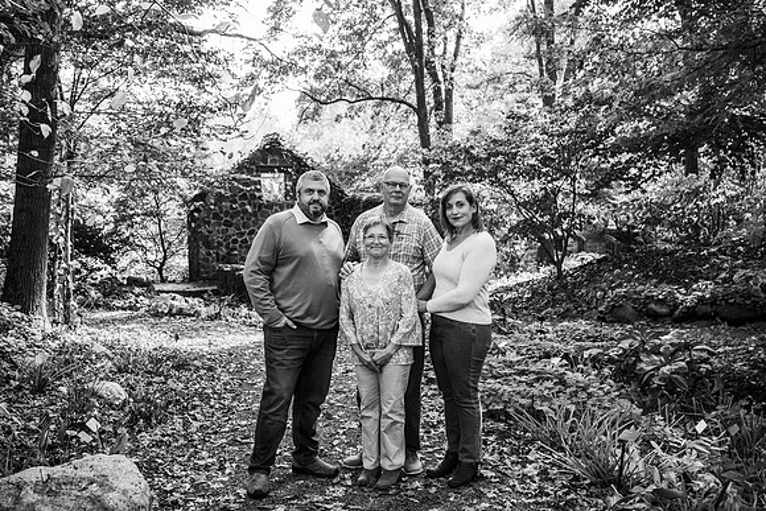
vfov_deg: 38.4
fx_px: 734
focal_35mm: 34
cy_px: 256
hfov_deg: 55.1
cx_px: 383
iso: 500
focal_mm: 34.5
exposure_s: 1/250
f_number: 4.5
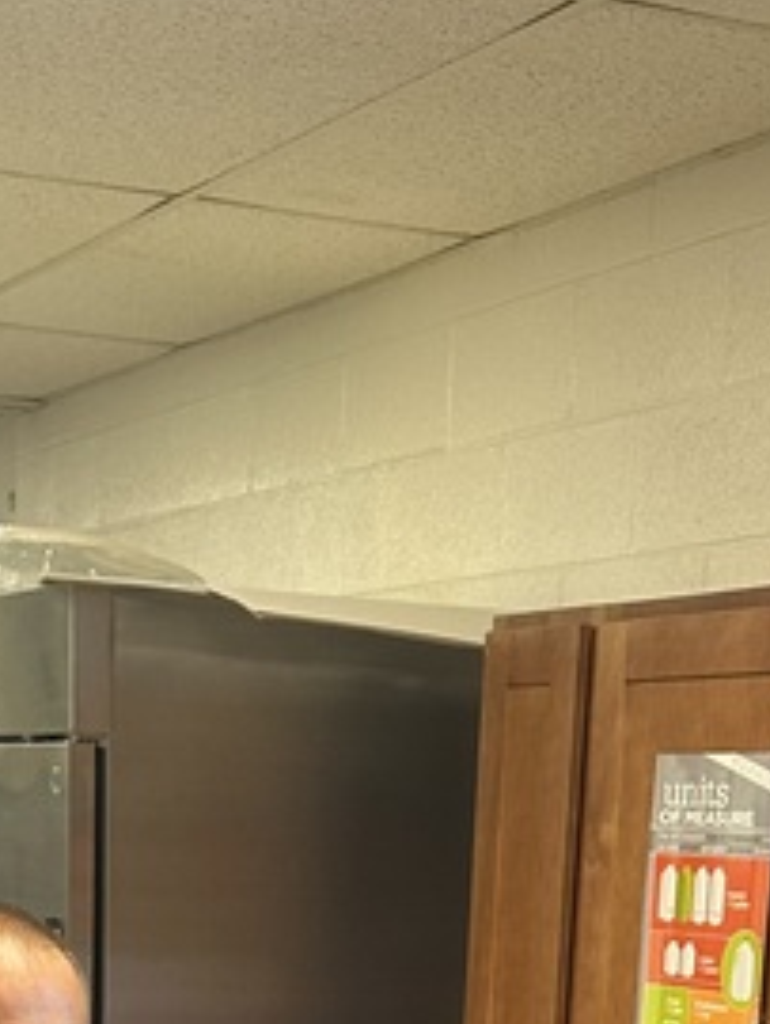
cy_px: 1449
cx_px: 338
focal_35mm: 91
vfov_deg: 19.3
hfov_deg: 16.3
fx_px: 2695
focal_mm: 6.86
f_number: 1.78
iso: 200
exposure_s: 1/120
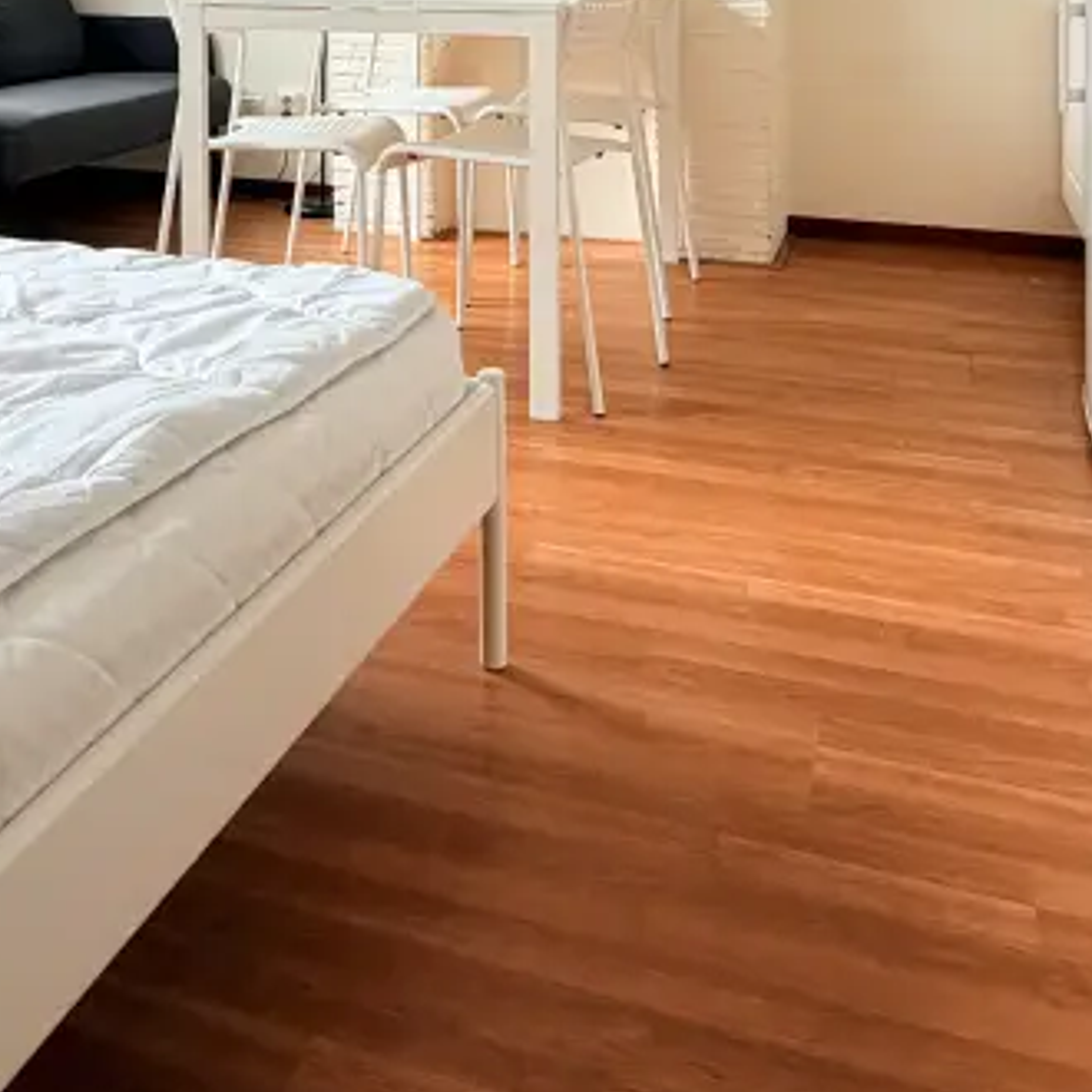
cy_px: -48
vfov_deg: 36.0
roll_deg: +0.4
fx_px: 1463
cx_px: 377
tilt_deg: +0.0
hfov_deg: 40.5
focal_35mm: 41
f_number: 2.2
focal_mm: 2.22
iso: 50
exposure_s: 1/225
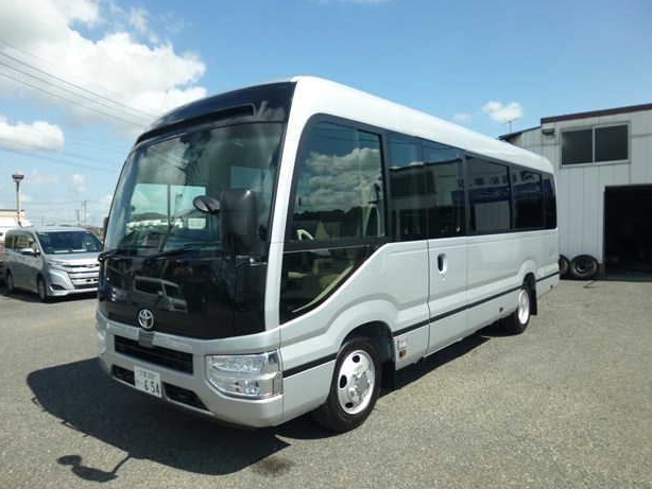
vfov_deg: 54.9
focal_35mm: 25
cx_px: 320
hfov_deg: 69.4
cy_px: 251
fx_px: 471
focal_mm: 4.3
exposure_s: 1/200
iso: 100
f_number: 9
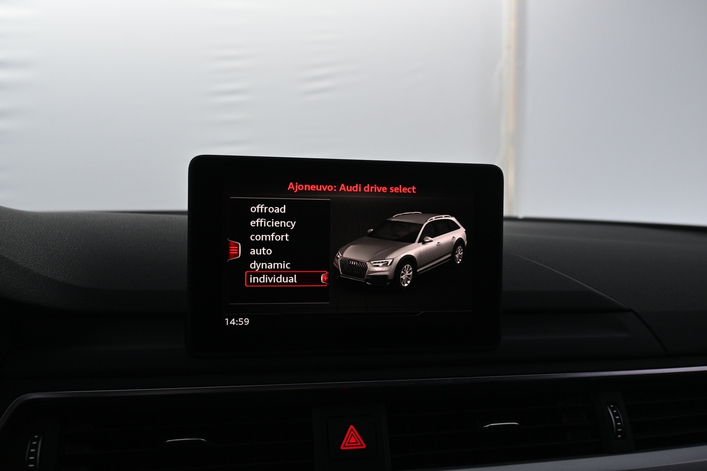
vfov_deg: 42.6
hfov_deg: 60.7
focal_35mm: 31
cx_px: 354
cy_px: 236
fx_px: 604
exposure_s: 1/80
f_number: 4.5
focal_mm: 20.5
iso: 500
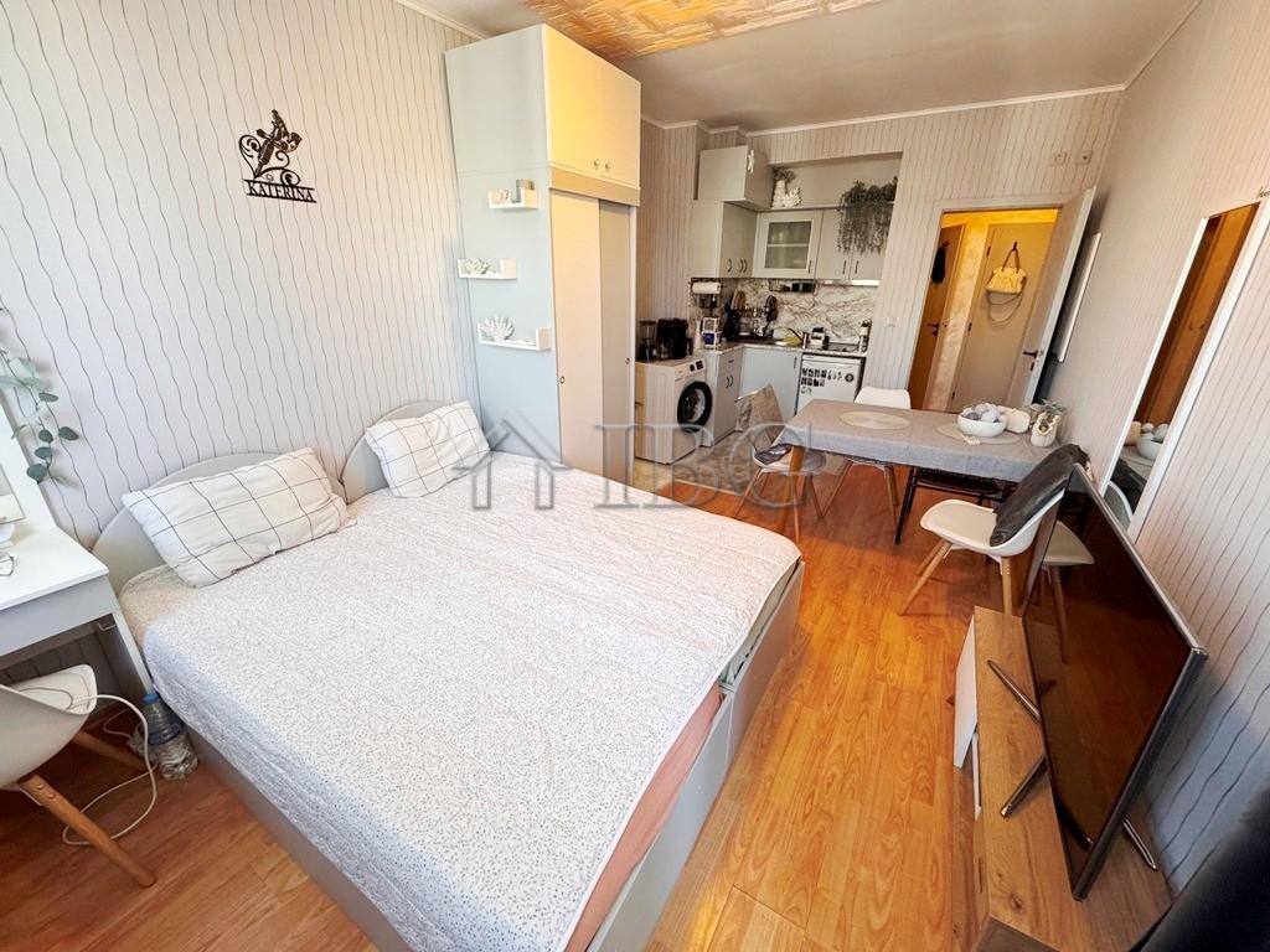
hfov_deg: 102.1
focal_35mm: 14
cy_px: 476
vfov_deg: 85.7
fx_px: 514
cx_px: 635
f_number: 2.2
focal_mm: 2.22
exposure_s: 1/100
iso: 320
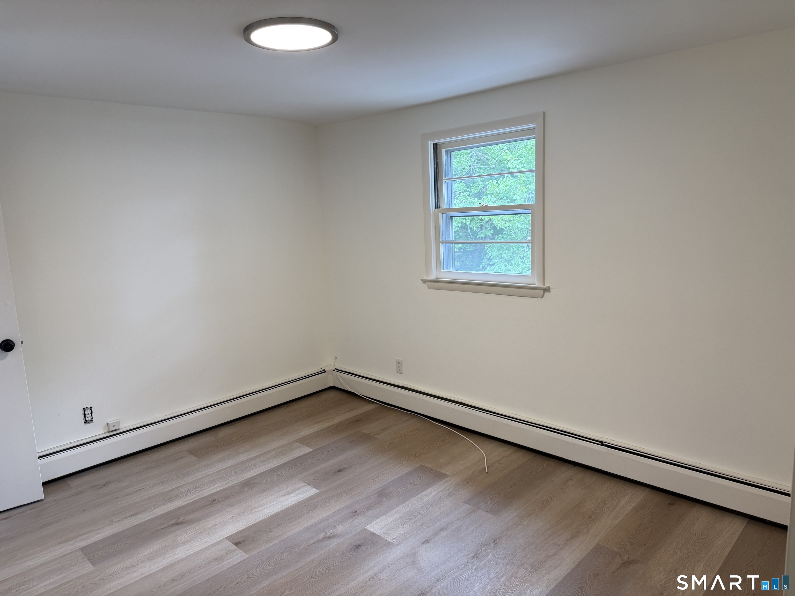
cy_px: 298
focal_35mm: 24
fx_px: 551
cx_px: 398
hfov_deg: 71.6
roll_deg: +2.5
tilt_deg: -7.7
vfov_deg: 56.8
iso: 125
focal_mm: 6.76
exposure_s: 1/120
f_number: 1.78
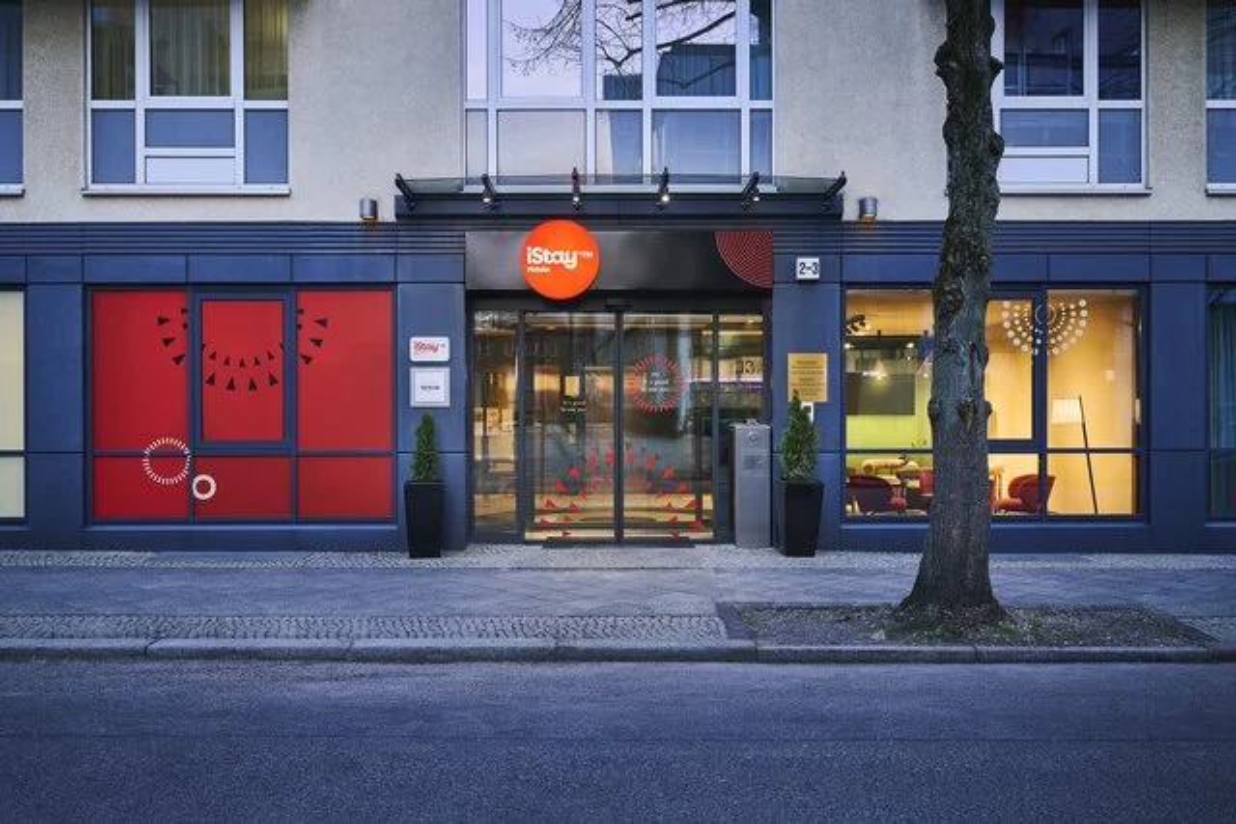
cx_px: 618
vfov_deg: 37.9
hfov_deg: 54.4
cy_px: 412
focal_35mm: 35
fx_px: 1202
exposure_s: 1/8
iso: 400
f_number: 9
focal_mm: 35
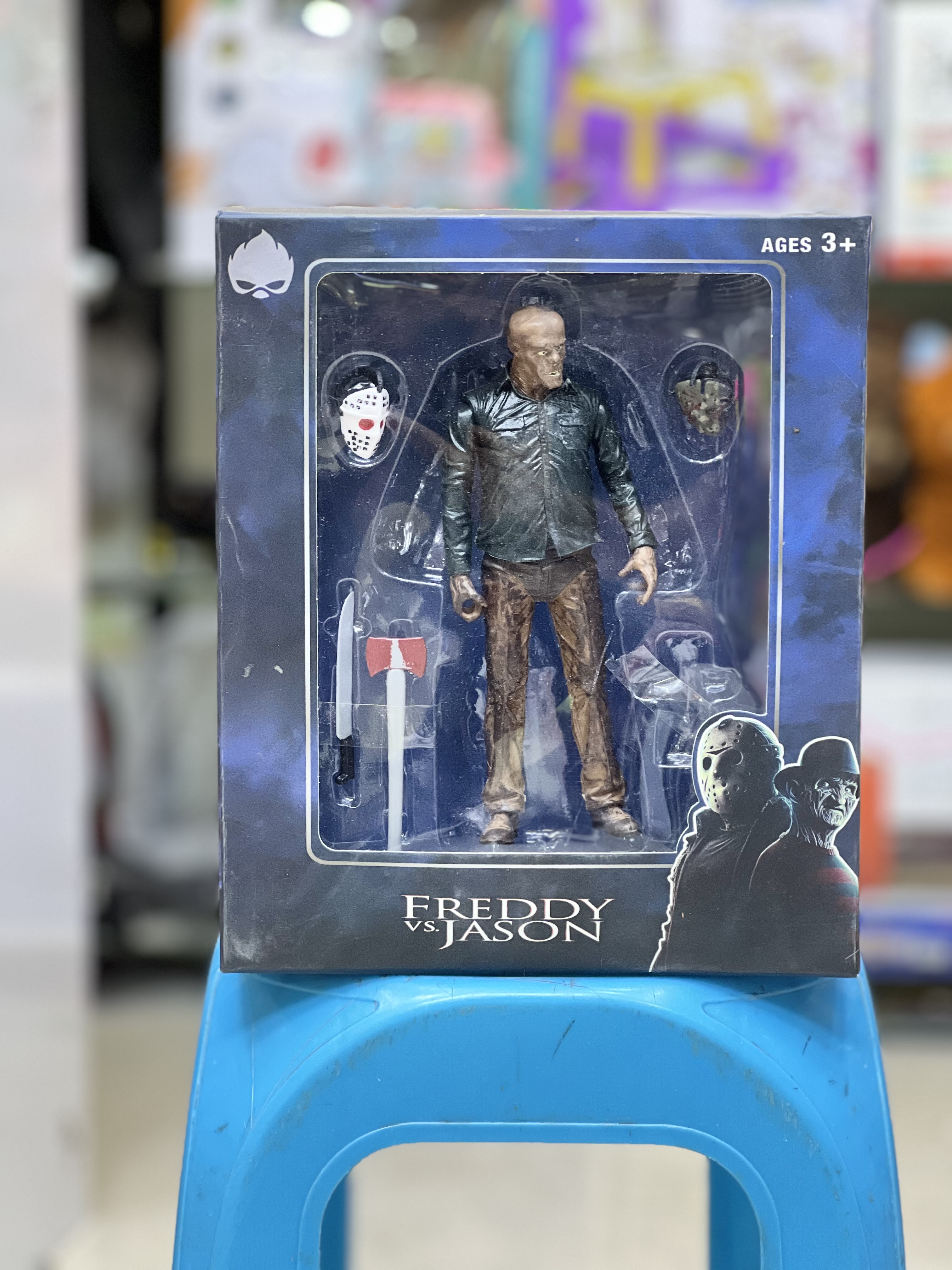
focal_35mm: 77
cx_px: 476
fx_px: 2824
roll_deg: +0.0
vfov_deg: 25.3
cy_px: 635
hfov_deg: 19.1
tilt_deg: -4.3
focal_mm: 9
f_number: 2.8
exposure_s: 1/50
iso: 160
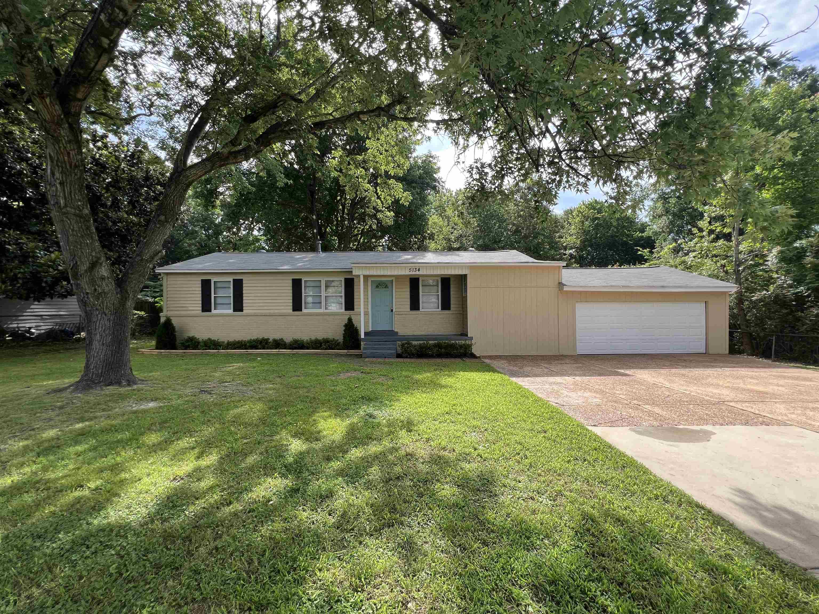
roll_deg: +0.6
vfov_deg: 89.9
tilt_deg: -0.8
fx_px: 308
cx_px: 410
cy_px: 307
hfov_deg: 106.2
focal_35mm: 13
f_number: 1.8
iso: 32
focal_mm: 1.57
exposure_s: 1/451
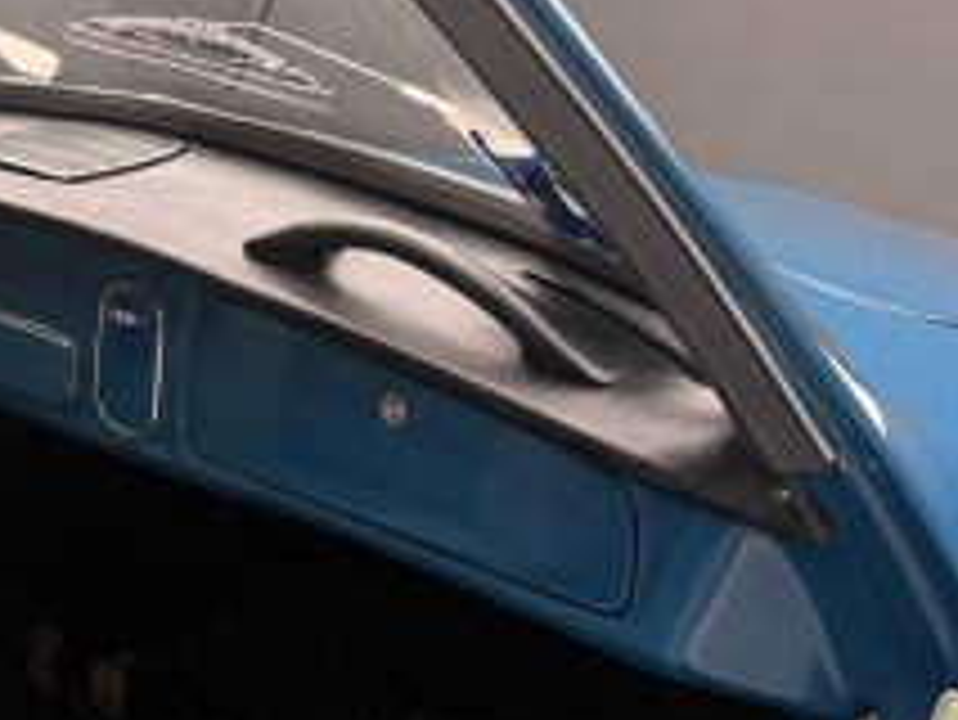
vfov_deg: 19.3
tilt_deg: -25.5
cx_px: -45
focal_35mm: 72
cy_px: 850
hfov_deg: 25.4
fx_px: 1994
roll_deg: -1.4
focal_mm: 6.76
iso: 200
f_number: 1.78
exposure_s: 1/49
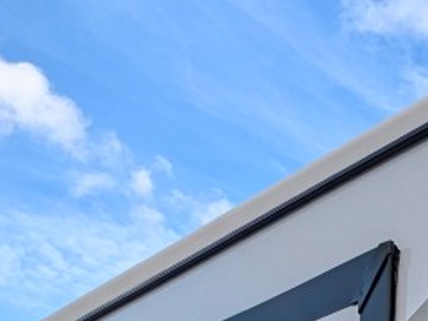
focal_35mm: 87
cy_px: 595
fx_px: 1076
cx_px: 702
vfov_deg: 14.7
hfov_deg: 18.8
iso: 49
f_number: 2.2
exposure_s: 1/949
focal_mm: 2.35
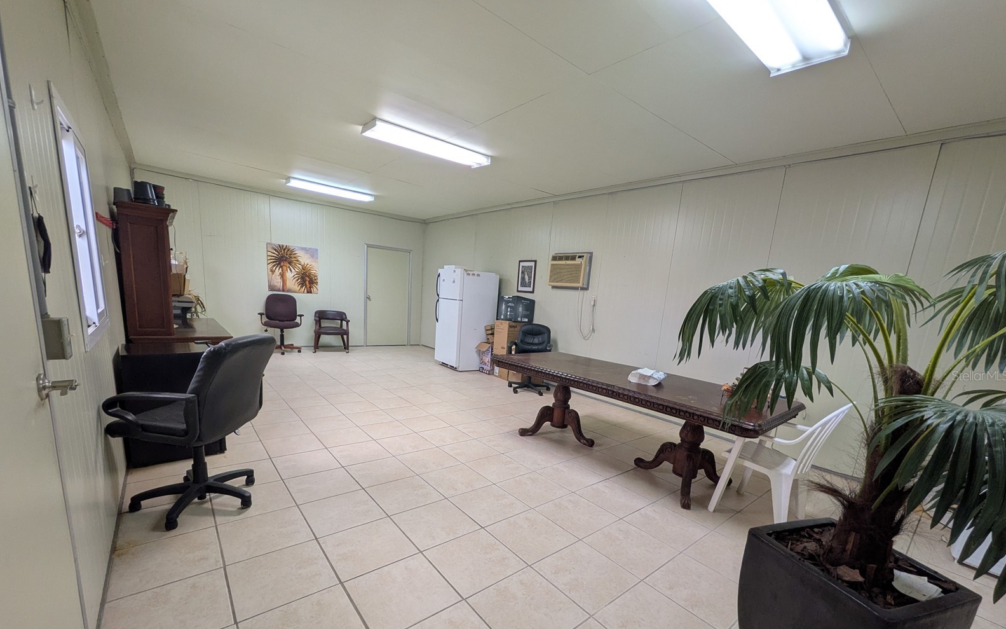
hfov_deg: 101.5
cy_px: 375
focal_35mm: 15
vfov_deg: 74.0
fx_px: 411
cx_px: 503
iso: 50
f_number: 2.2
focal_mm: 1.83
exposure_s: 1/50
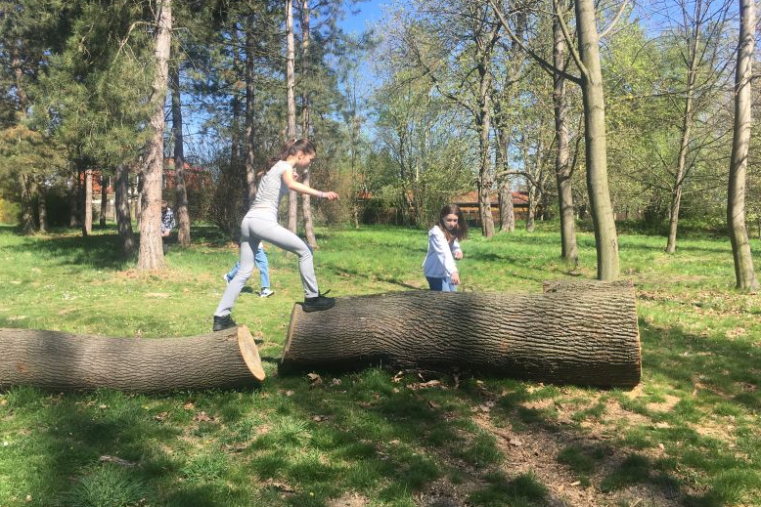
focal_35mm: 31
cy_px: 248
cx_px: 372
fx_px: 655
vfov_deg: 42.3
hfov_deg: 60.3
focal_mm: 4.15
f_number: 2.2
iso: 25
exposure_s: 1/668
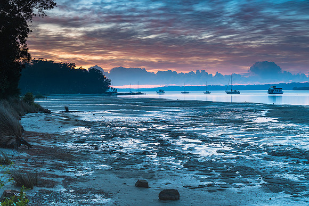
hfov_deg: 40.7
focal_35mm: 49
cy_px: 103
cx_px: 154
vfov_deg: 27.8
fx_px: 417
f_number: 7.1
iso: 200
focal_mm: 48
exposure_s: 8
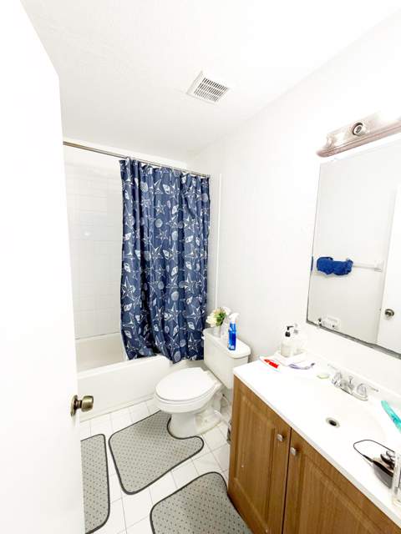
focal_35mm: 14
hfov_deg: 85.7
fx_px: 216
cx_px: 200
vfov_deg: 102.1
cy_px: 267
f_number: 2.2
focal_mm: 2.22
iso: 100
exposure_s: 1/120
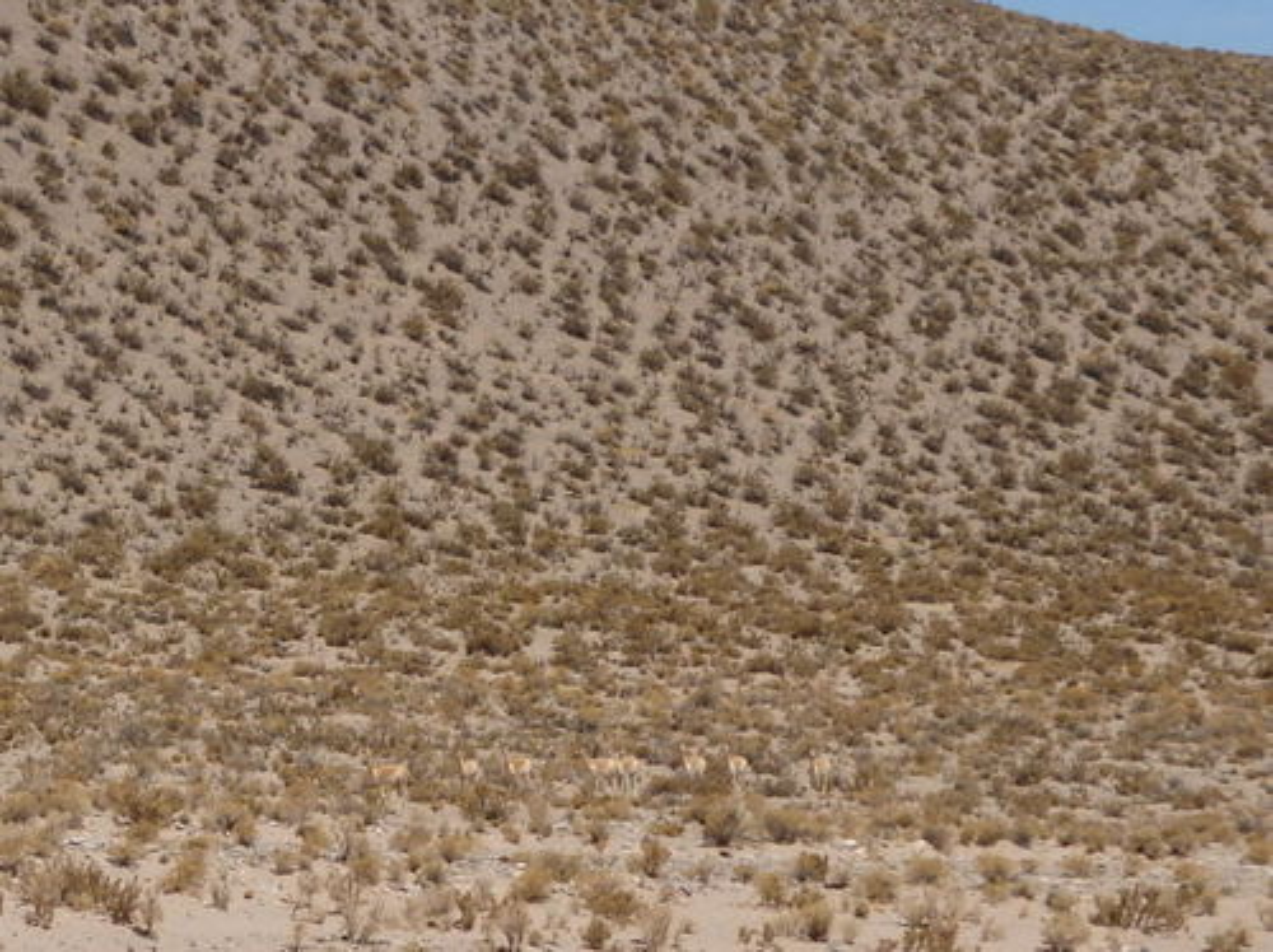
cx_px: 636
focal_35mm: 140
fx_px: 5144
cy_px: 476
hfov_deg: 14.1
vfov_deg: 10.6
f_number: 5.9
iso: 125
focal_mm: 25
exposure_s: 1/800
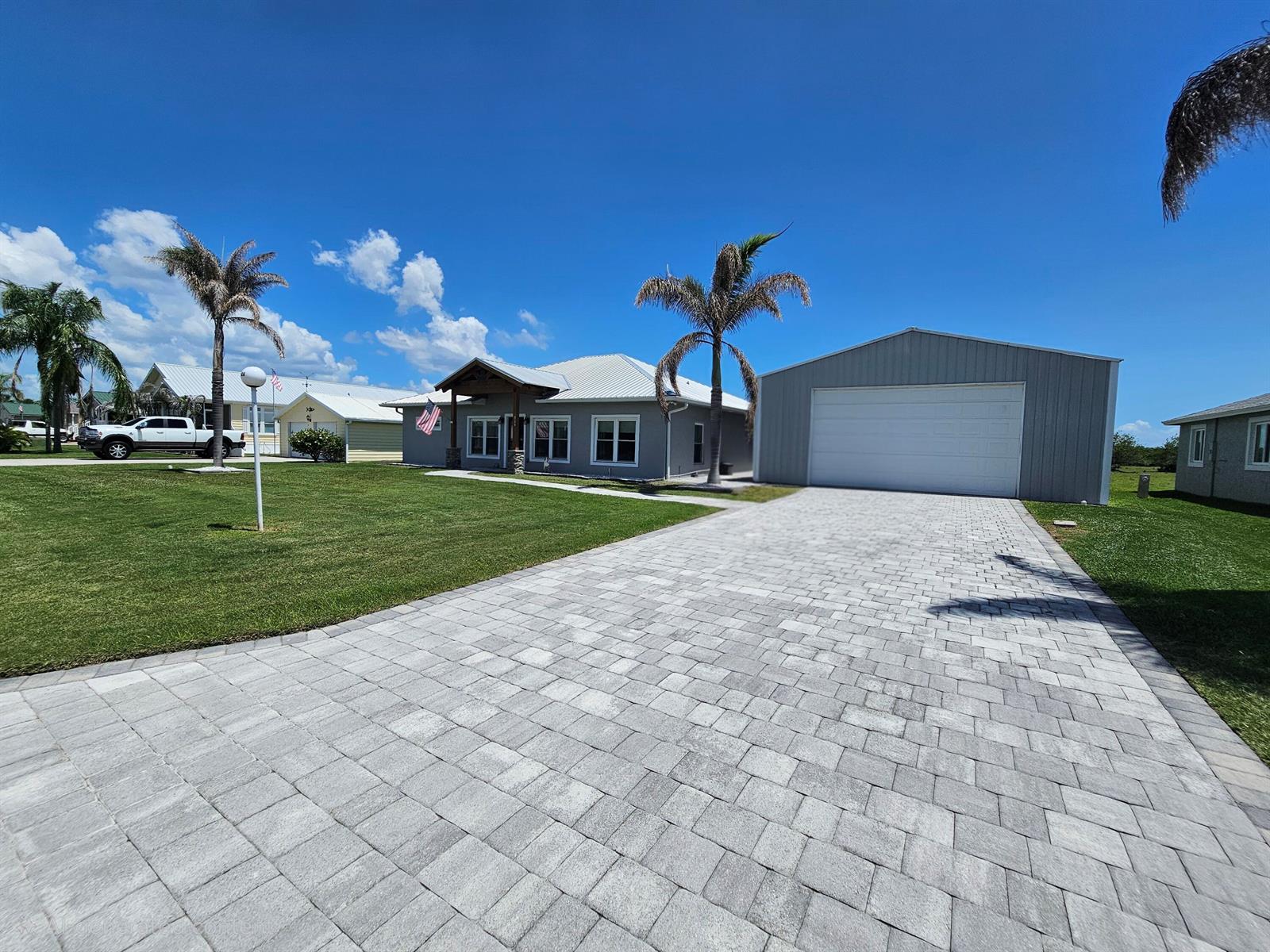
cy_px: 476
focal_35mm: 13
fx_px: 477
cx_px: 635
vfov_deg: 89.9
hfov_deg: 106.2
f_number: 2.2
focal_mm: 2.2
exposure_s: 1/10000
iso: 50
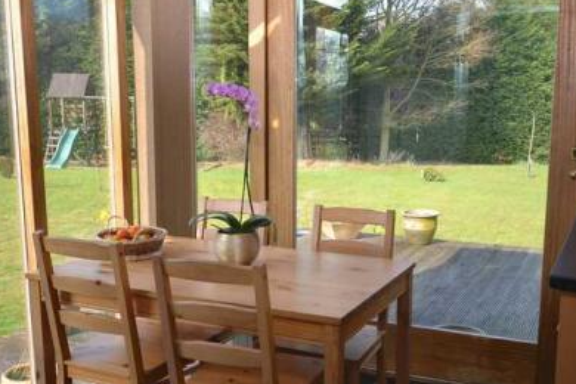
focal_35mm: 43
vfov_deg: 31.3
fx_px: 685
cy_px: 210
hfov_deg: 45.6
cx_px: 303
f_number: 5.6
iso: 160
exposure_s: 1/125
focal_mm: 17
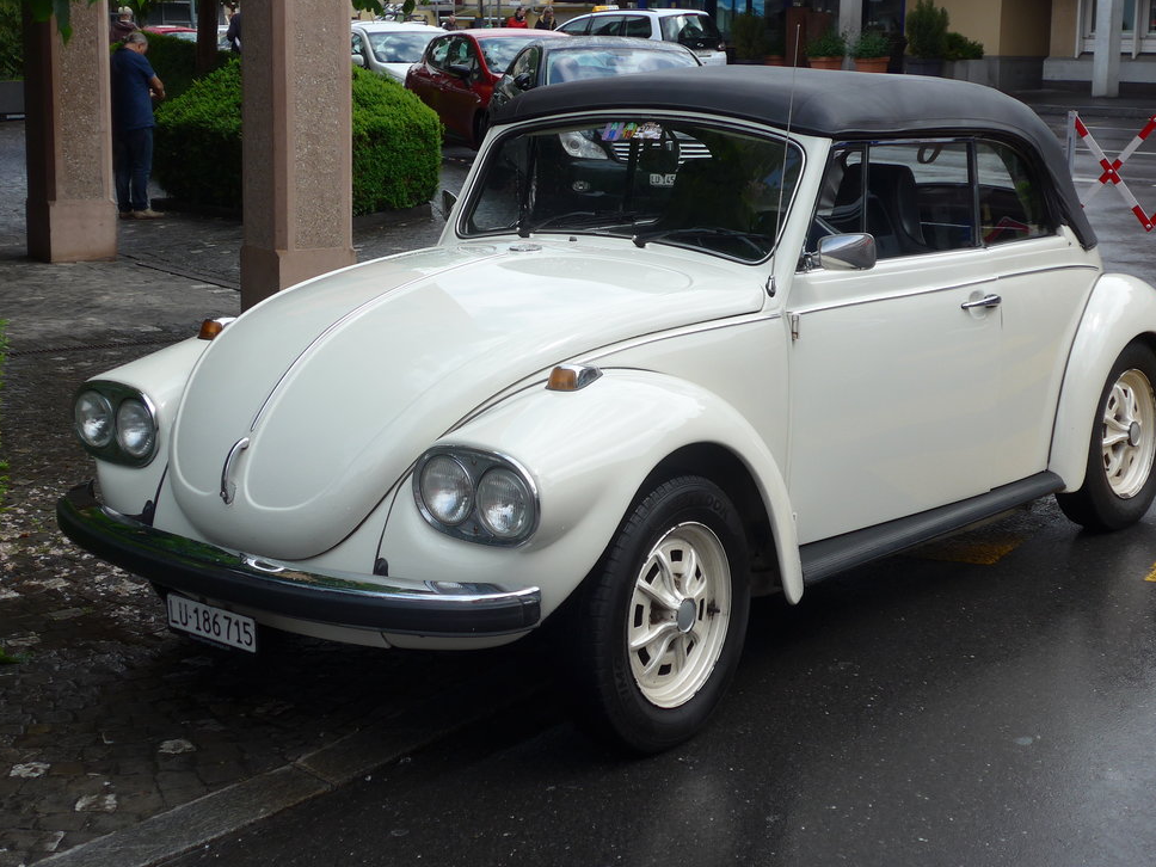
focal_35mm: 57
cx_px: 583
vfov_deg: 25.6
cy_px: 392
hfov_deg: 33.8
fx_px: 1904
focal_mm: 9.5
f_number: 3
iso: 80
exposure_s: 1/1000
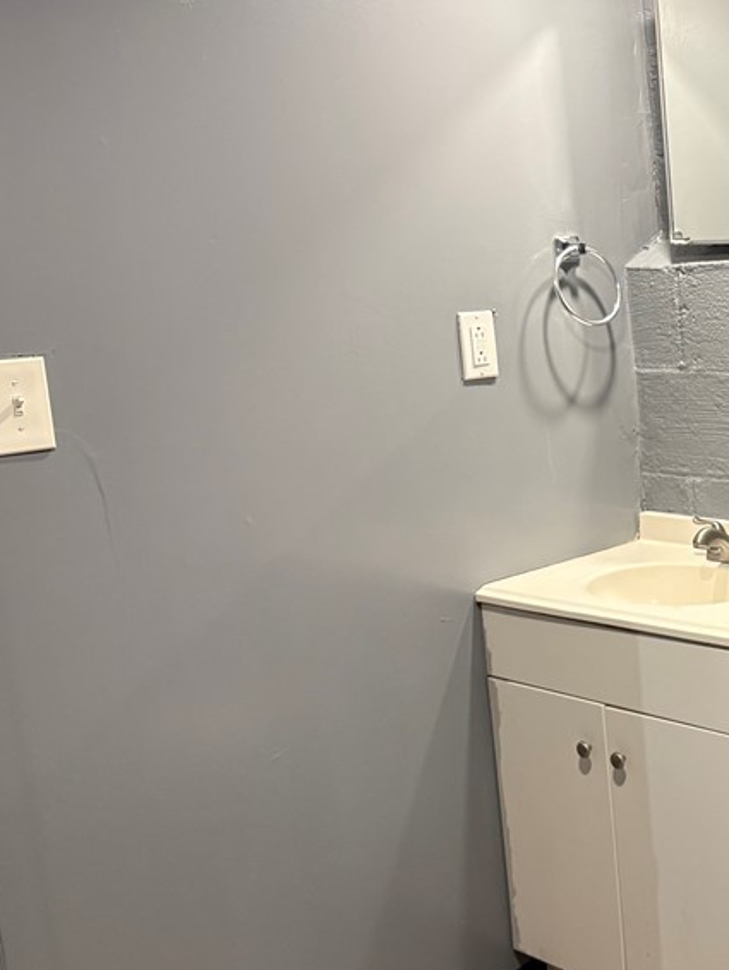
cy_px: 458
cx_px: 853
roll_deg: +3.2
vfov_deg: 40.4
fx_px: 1319
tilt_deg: -8.9
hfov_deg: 27.5
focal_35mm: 47
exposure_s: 1/60
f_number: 1.6
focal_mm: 5.96
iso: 200
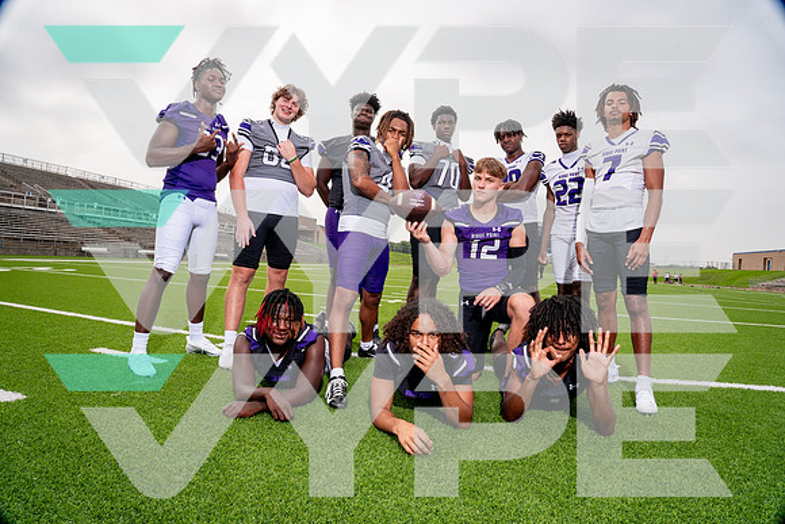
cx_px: 392
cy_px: 262
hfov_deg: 84.0
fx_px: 436
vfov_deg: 62.0
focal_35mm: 20
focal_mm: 20
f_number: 11
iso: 100
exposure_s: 1/250
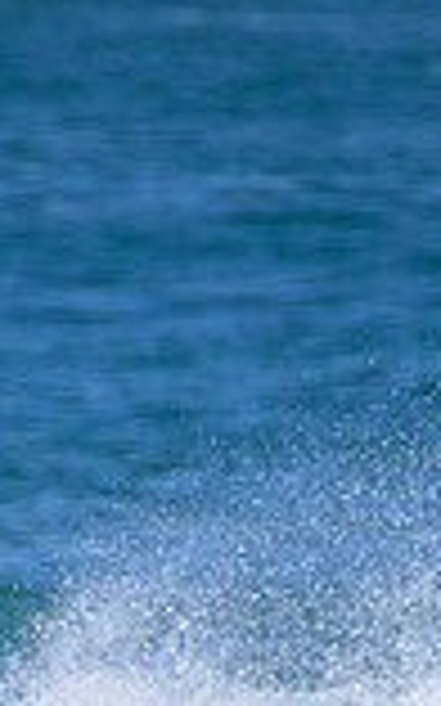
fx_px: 57974
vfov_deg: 0.7
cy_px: 839
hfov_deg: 0.4
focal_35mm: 3012
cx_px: -72
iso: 1250
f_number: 11
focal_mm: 800
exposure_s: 1/2000
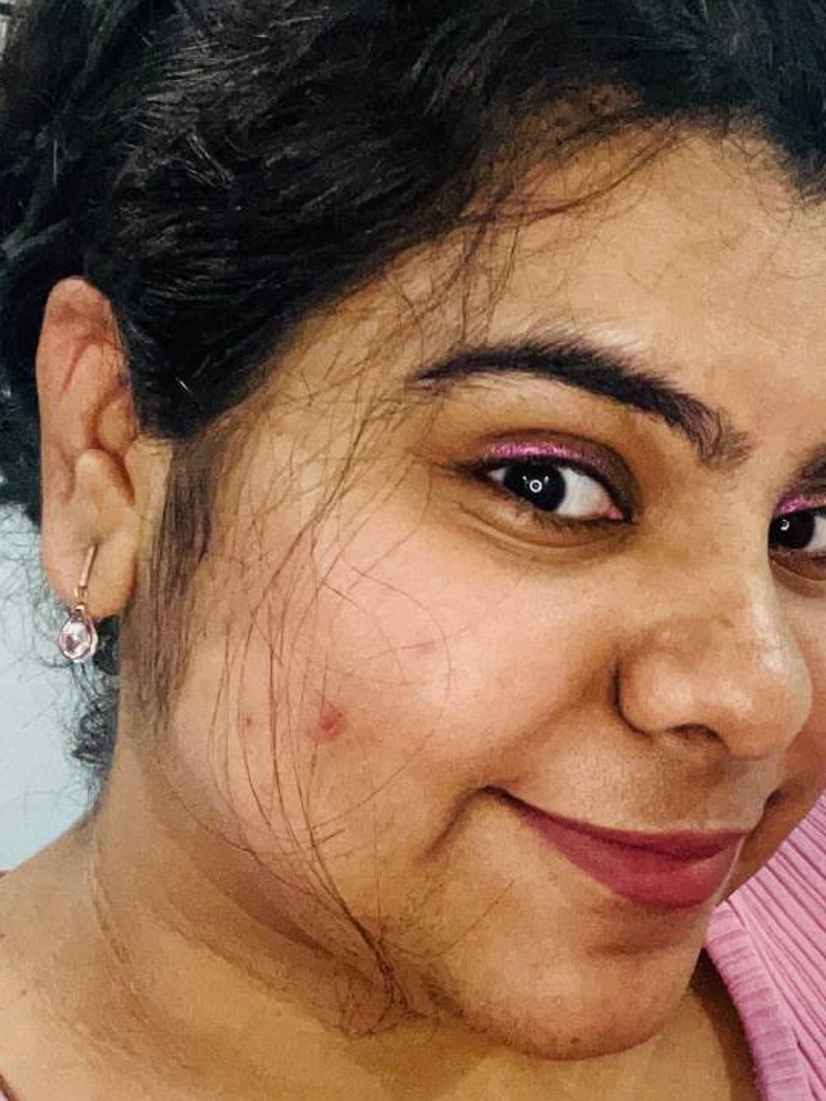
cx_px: 666
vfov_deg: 29.0
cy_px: 589
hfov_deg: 21.6
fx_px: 2132
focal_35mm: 67
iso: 320
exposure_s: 1/33
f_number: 1.9
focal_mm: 2.69
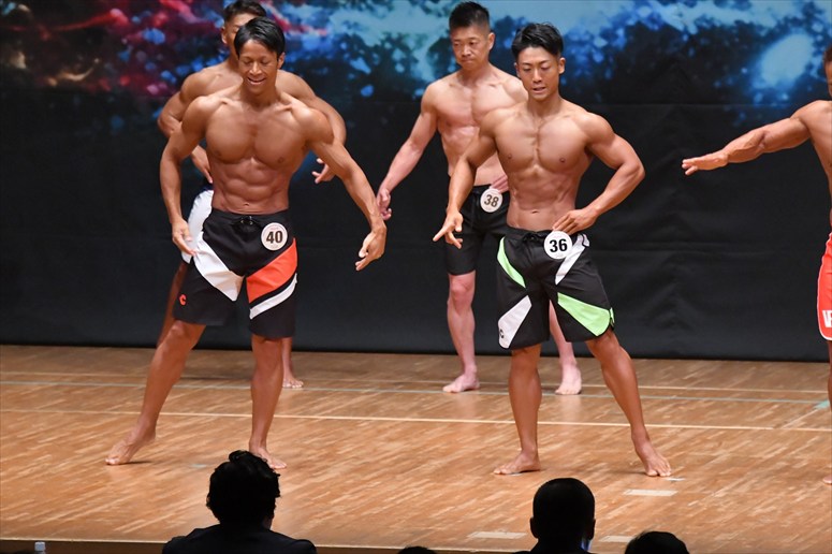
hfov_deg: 7.2
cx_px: 416
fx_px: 6584
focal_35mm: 285
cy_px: 277
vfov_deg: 4.8
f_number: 5.6
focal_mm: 190
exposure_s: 1/400
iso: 8000
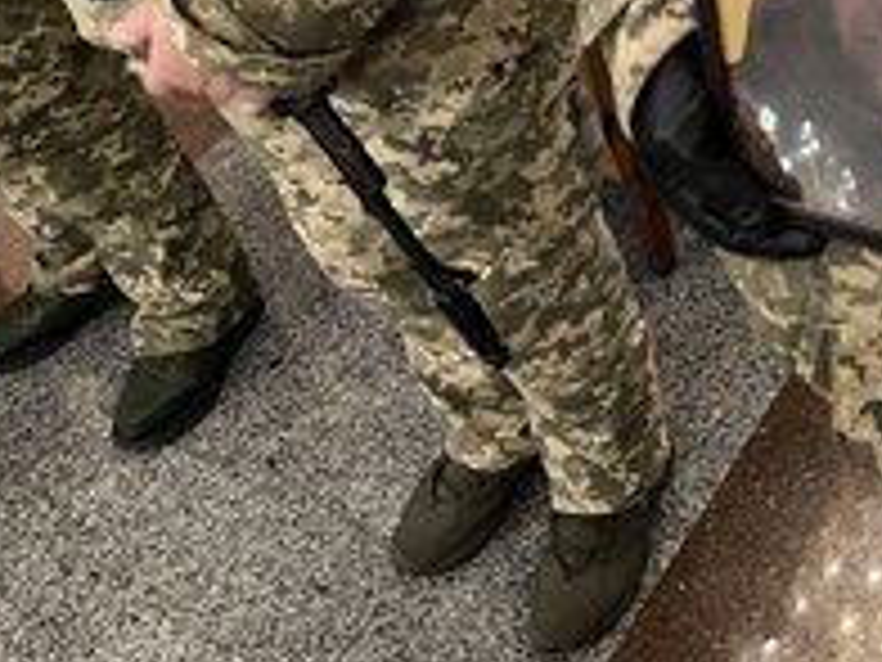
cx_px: 837
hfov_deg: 33.7
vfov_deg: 26.2
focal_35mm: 53
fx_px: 1350
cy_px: 9
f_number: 1.6
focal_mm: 4.2
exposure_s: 1/25
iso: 640
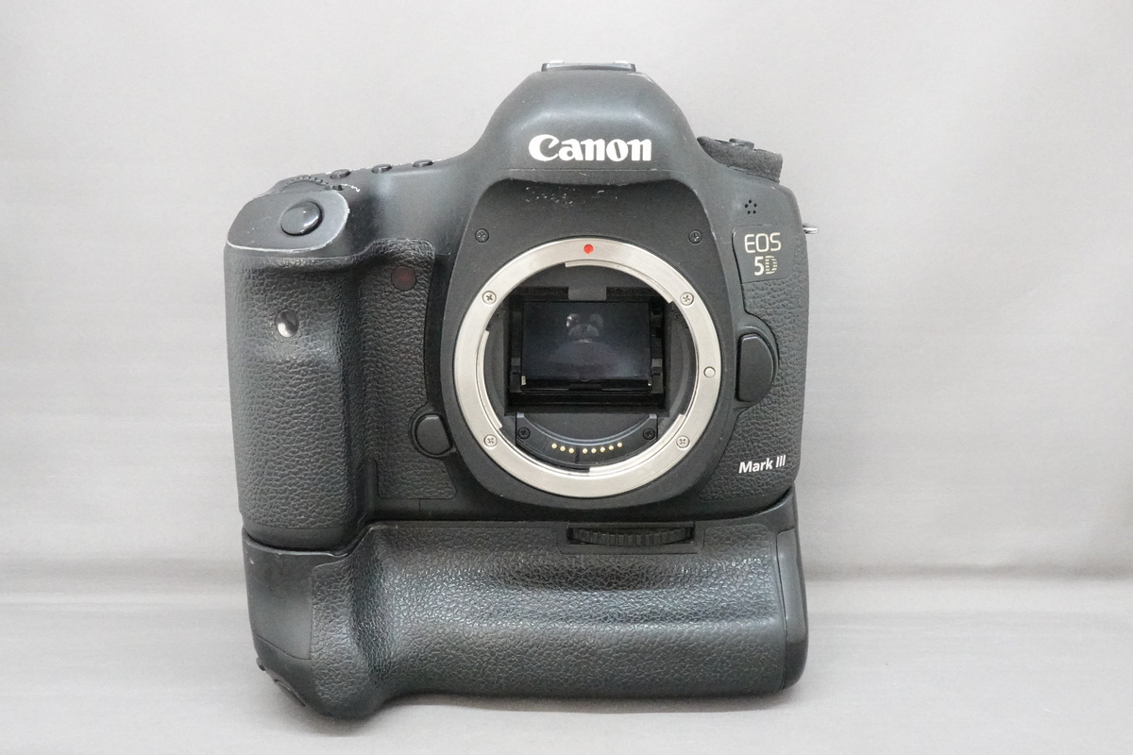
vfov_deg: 35.9
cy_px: 378
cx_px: 566
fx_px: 1164
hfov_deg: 51.9
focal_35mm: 37
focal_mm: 13.56
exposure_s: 1/30
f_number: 11
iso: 6400
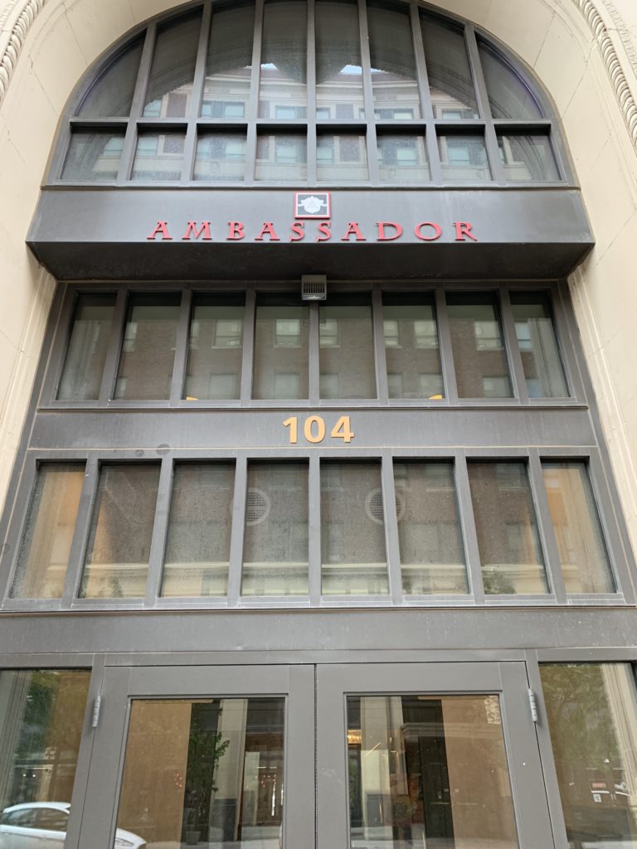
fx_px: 638
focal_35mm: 26
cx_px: 318
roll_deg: +0.7
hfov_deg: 53.1
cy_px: 424
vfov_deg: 67.3
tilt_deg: +30.5
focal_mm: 4.25
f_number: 1.8
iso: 100
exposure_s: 1/107
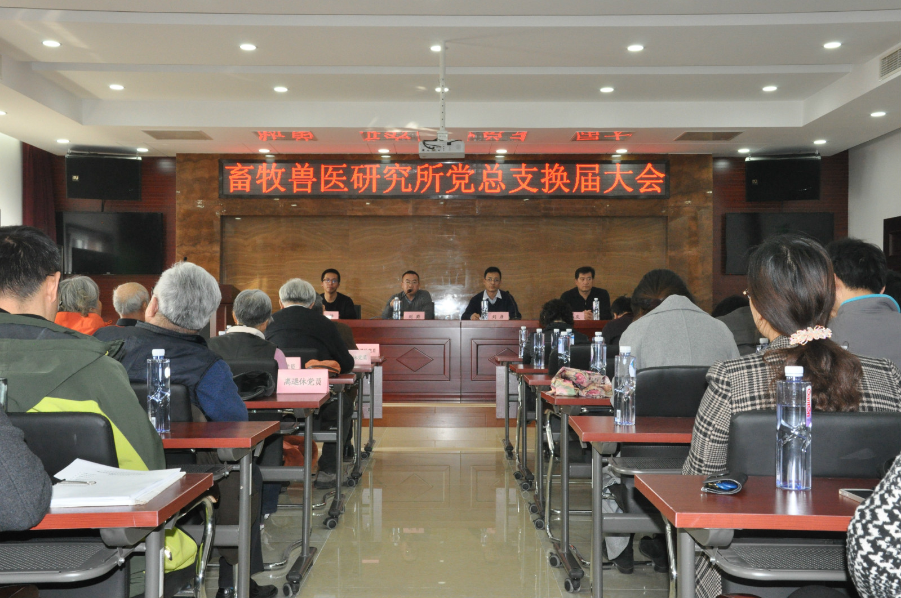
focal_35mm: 39
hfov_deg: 49.6
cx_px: 450
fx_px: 975
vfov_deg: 34.1
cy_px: 299
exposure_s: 1/20
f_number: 16
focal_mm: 26
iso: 1600
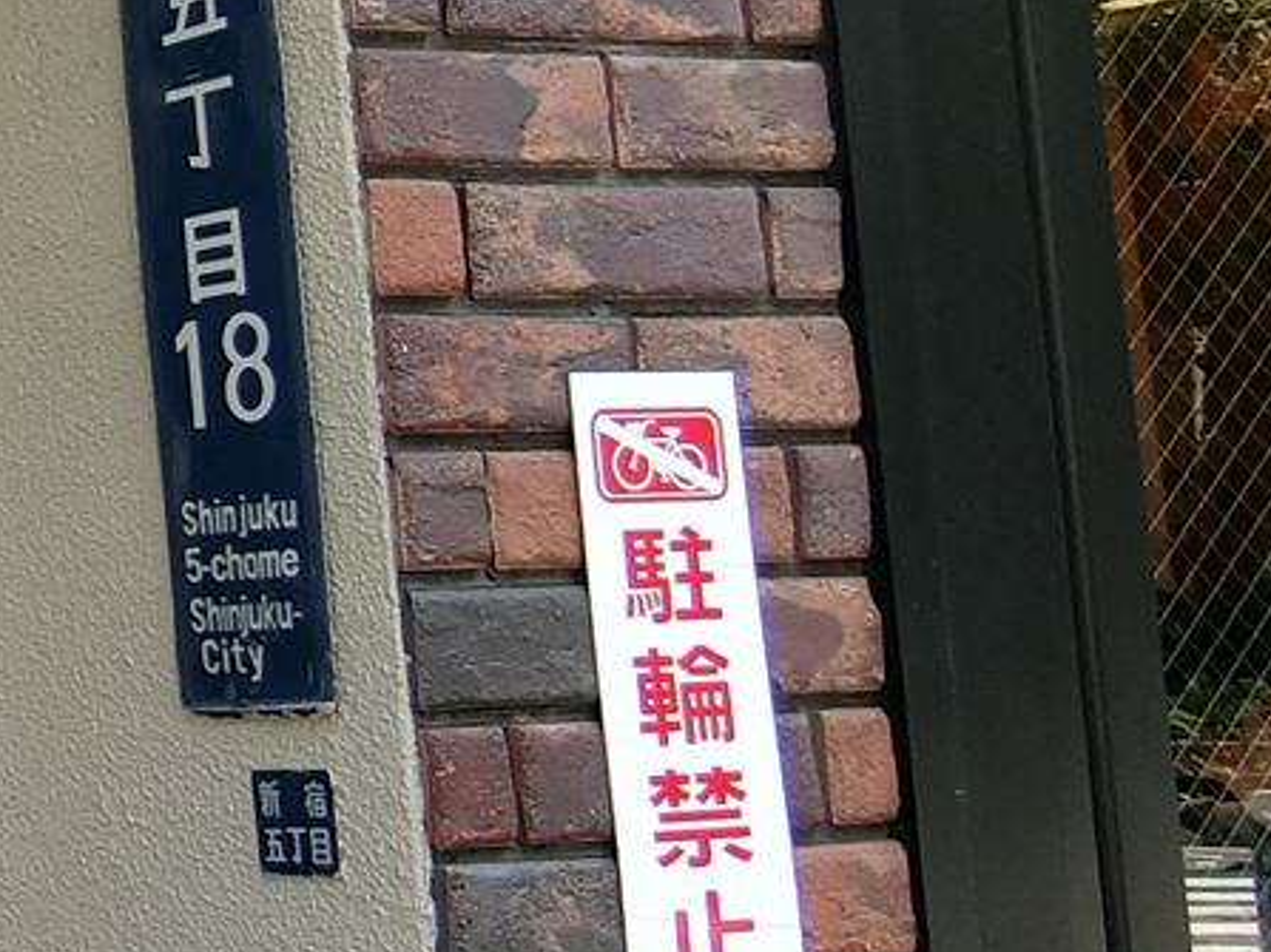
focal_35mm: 68
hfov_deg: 20.6
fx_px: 2496
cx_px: -978
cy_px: 421
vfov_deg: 21.6
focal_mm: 4.06
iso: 80
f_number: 2.7
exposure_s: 1/320
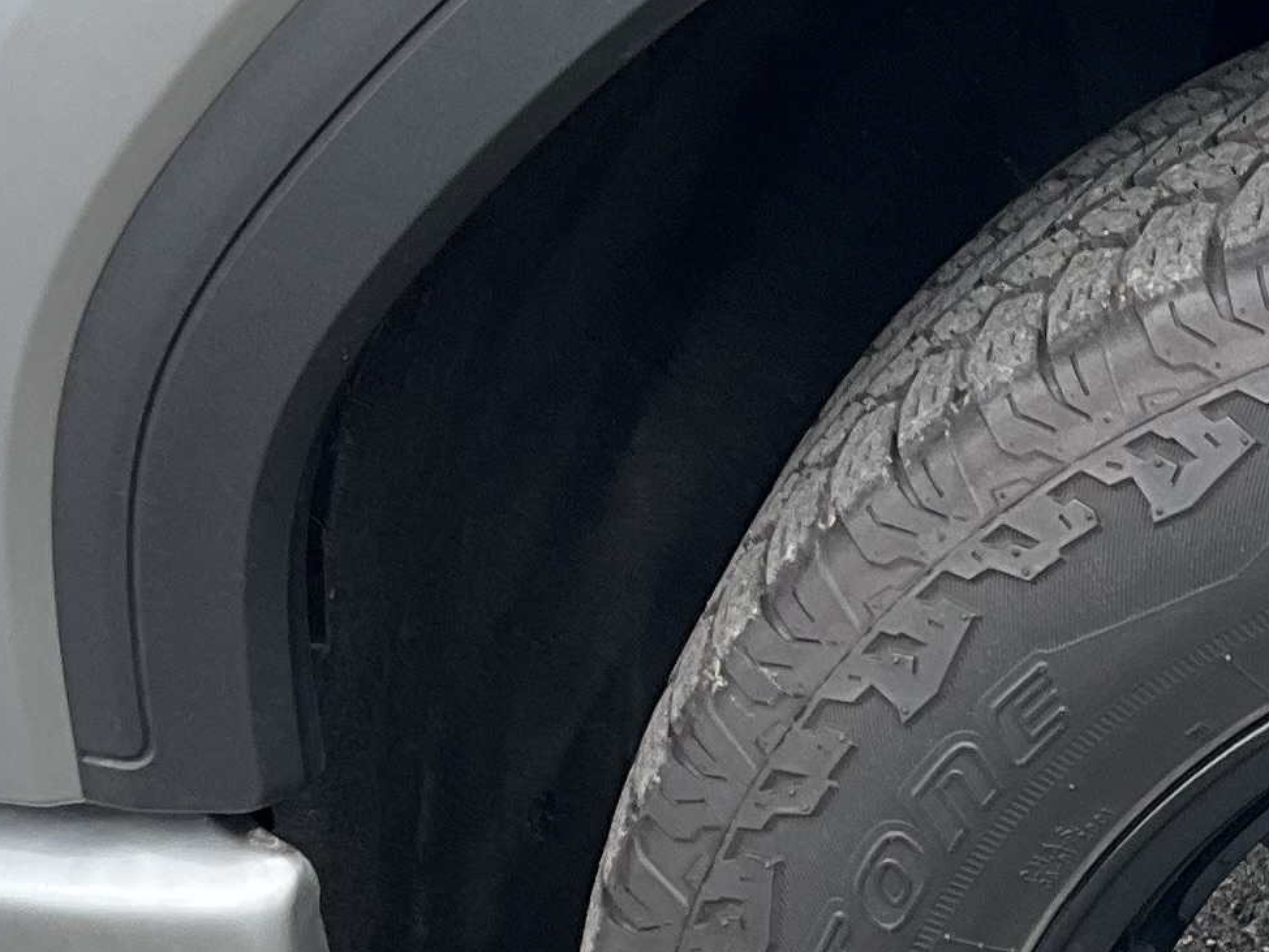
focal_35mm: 120
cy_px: 945
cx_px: 1778
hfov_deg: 15.4
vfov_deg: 12.2
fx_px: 4400
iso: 25
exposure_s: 1/322
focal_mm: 3
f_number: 1.8
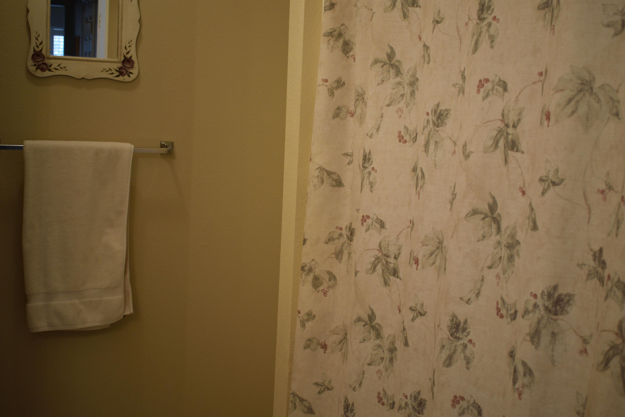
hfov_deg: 41.1
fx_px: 833
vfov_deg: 28.1
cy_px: 208
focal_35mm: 48
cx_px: 312
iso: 640
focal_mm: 32
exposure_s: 1/60
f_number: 4.5
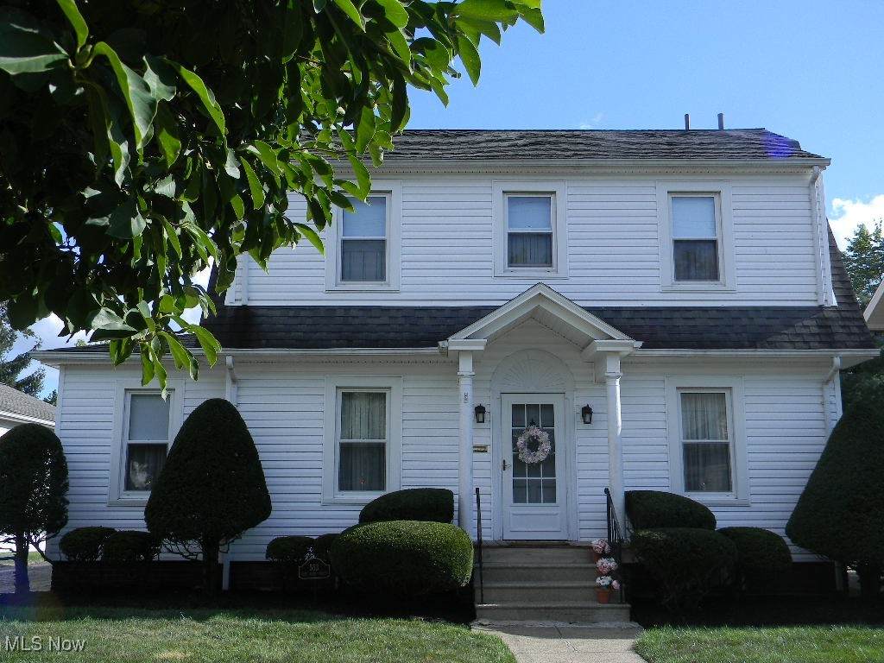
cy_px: 332
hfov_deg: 51.4
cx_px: 442
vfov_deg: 39.7
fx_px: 919
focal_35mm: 36
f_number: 3.7
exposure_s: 1/520
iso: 80
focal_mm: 6.4
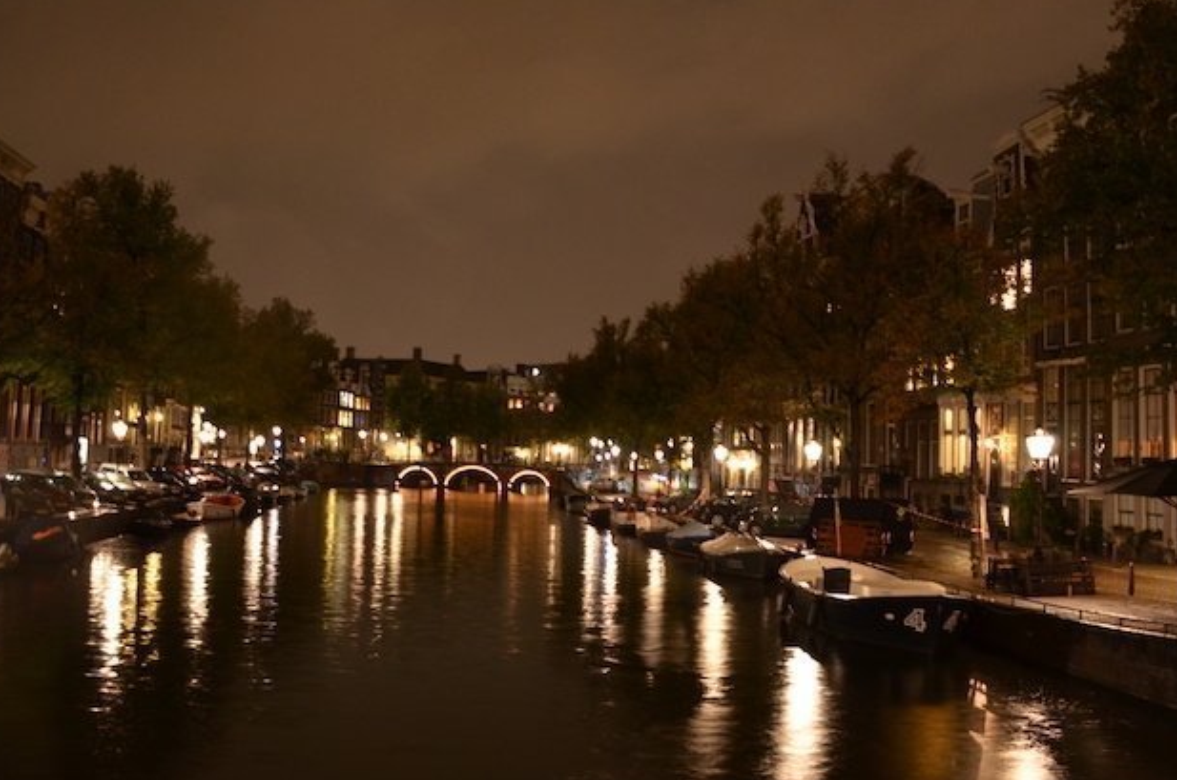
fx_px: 1142
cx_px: 584
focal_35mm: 35
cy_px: 421
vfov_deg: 37.7
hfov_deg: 54.5
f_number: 4
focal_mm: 18
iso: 800
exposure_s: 1/1.3
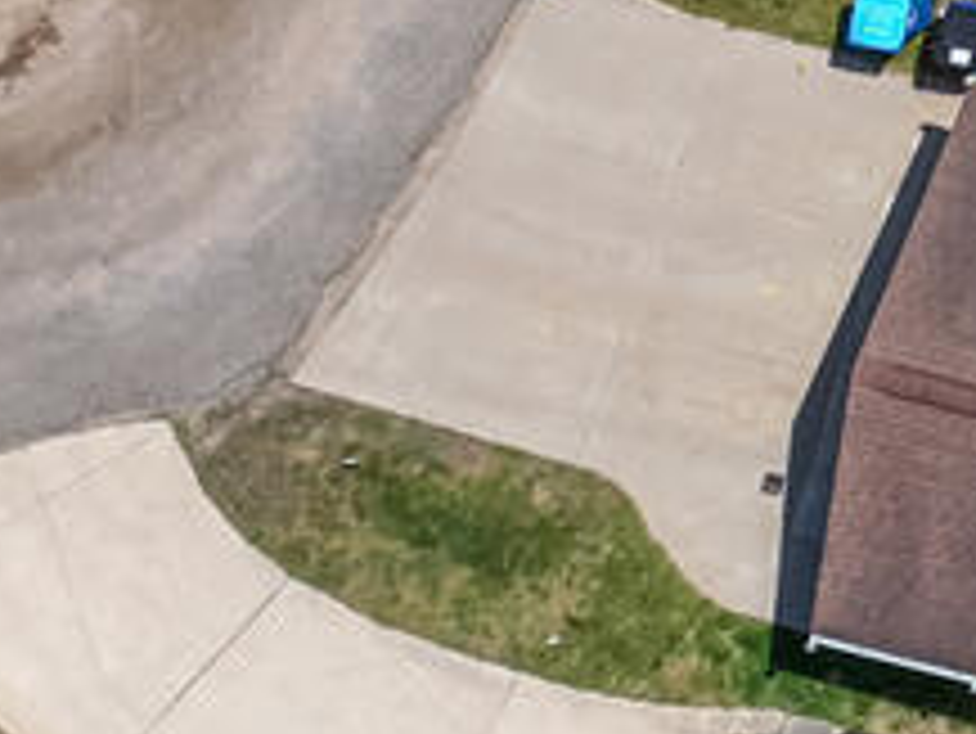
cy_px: -813
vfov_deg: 9.4
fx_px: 4119
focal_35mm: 146
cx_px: 2681
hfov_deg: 10.6
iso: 100
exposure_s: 1/2000
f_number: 3.2
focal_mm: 12.29
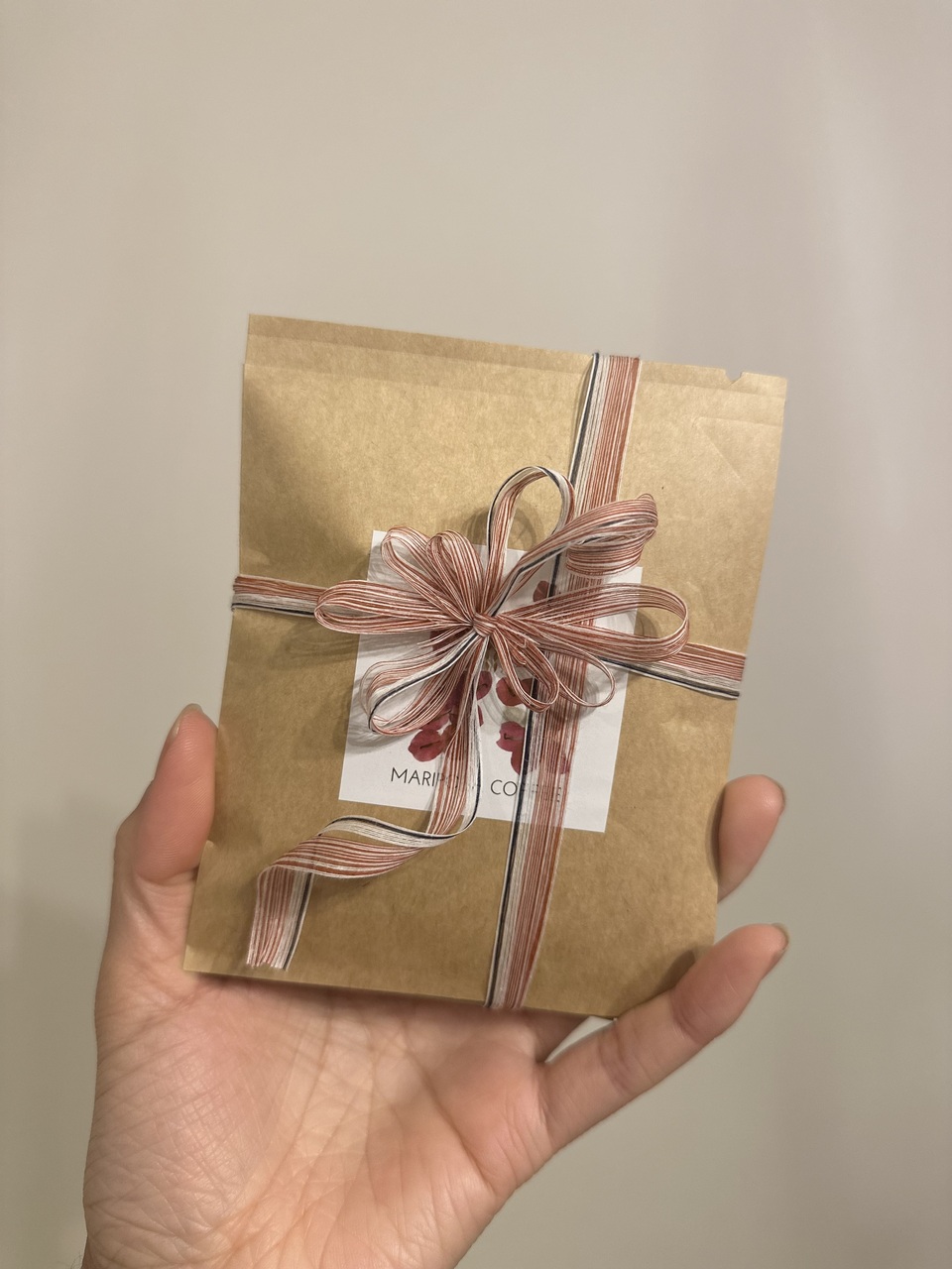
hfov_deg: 56.8
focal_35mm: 24
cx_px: 476
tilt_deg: +0.1
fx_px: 880
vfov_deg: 71.6
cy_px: 634
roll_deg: +0.2
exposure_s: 1/100
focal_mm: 6.86
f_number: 1.78
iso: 200
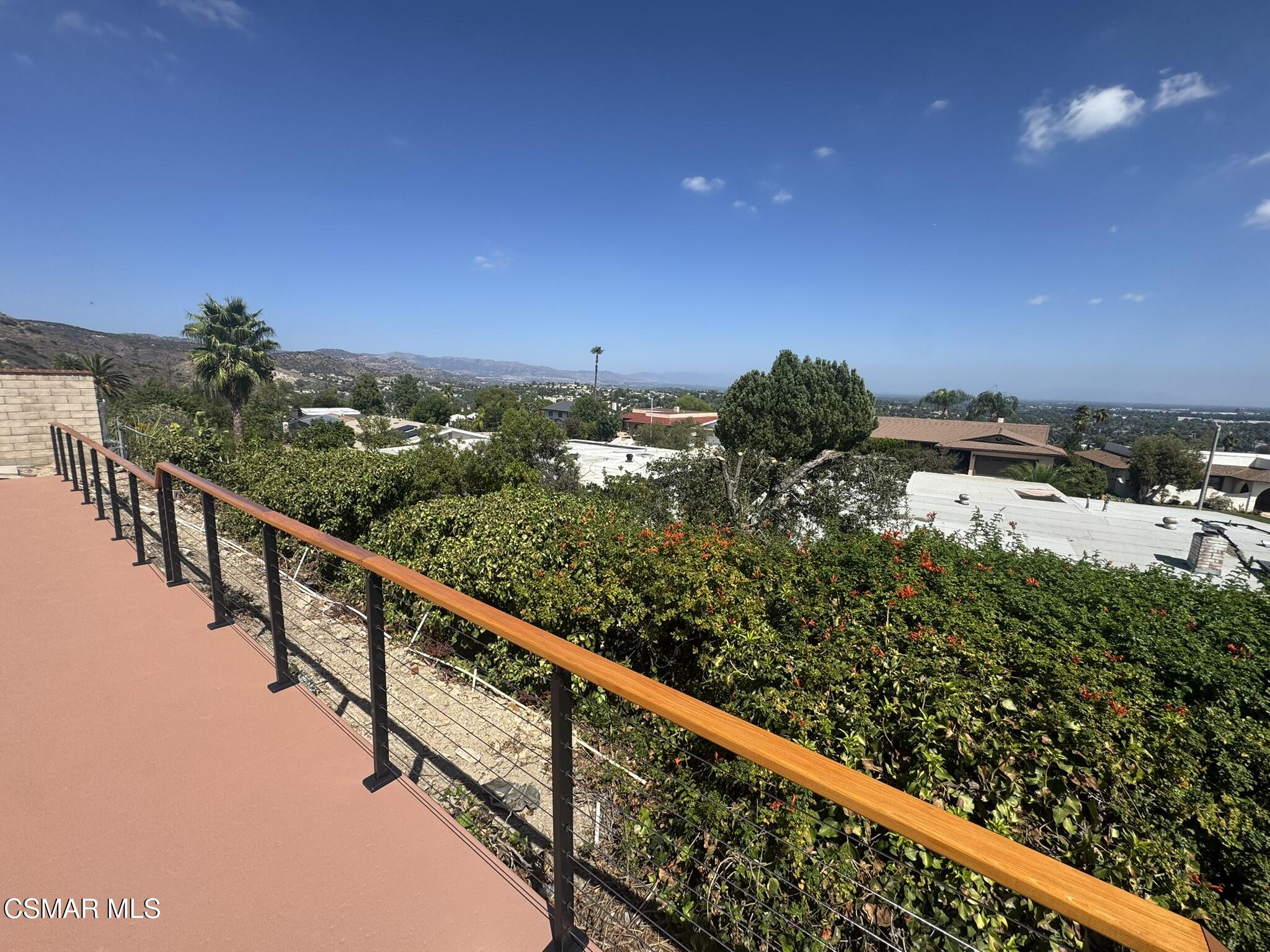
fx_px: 514
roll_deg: -1.7
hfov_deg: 102.1
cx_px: 635
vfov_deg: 85.7
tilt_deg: -11.6
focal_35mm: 14
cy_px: 476
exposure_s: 1/1880
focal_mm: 2.22
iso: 50
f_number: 2.2
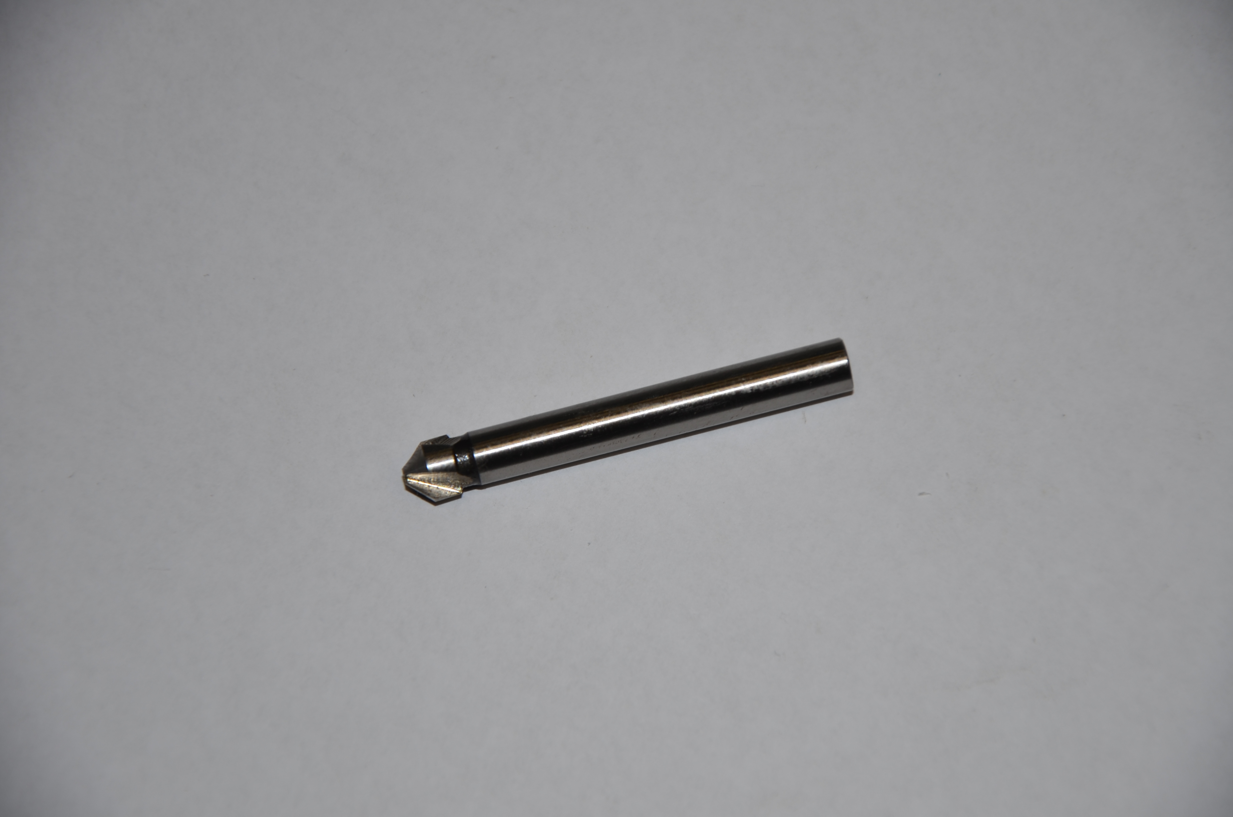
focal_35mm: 158
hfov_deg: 13.1
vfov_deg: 8.7
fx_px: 5383
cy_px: 408
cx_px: 616
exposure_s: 1/60
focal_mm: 105
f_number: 5.6
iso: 100
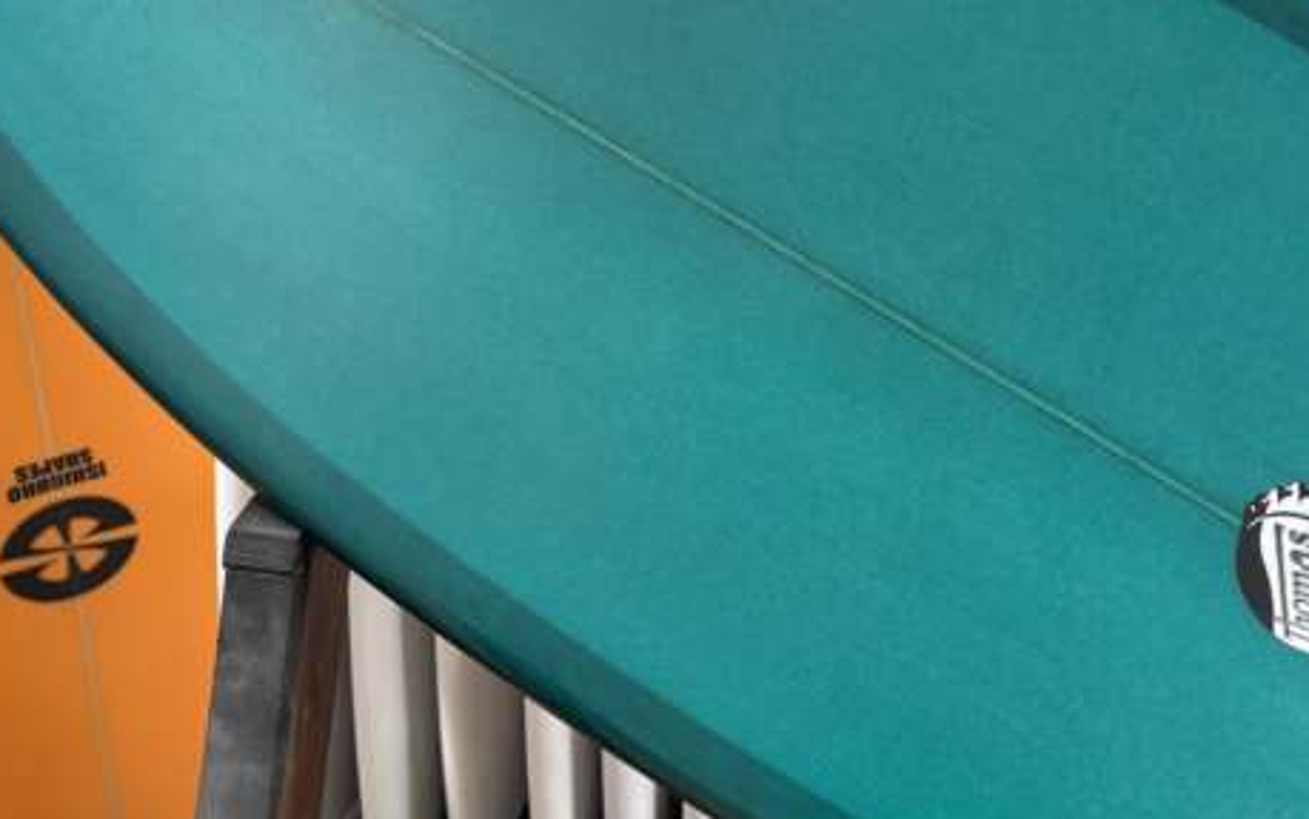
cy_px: 285
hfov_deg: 41.3
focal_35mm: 48
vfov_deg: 26.8
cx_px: 878
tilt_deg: -19.7
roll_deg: -5.7
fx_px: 1713
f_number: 1.6
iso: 100
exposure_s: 1/100
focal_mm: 5.96
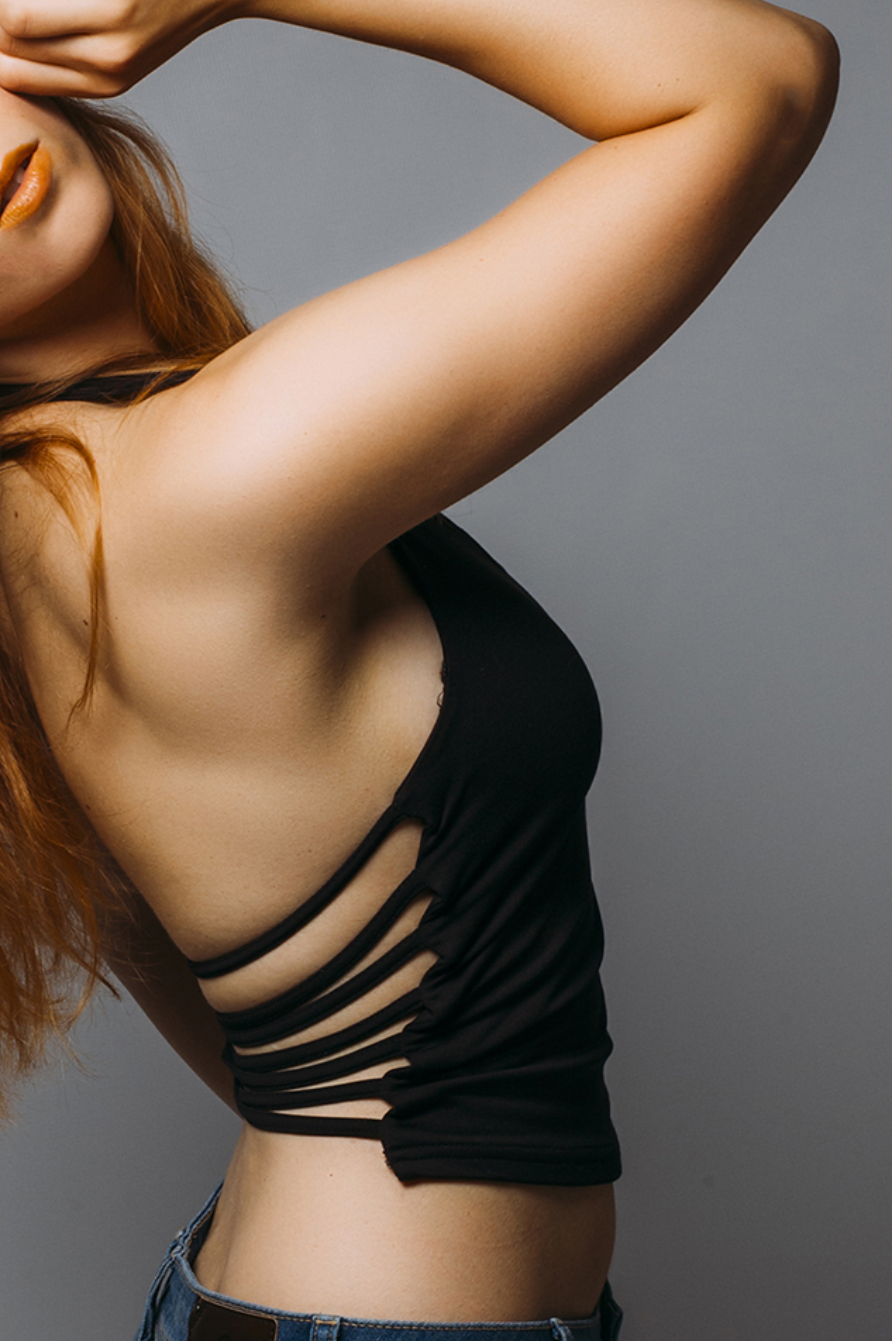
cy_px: 986
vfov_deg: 16.2
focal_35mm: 126
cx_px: 262
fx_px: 4691
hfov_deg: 10.8
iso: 200
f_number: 16
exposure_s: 1/500
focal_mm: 50
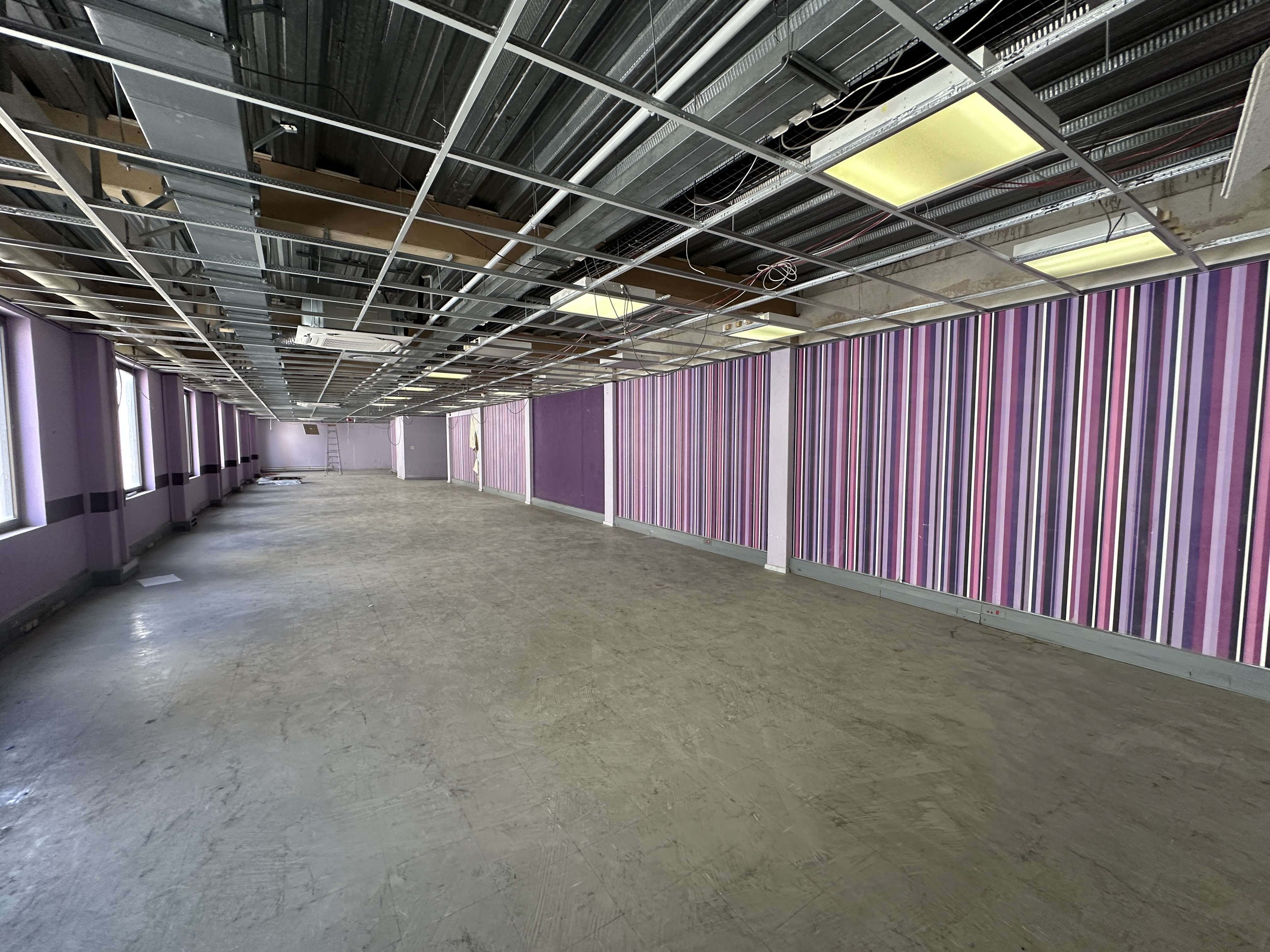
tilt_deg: -3.2
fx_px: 514
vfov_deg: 85.7
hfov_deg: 102.1
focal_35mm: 14
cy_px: 476
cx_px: 635
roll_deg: -1.0
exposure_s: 1/100
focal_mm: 2.22
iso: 200
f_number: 2.2
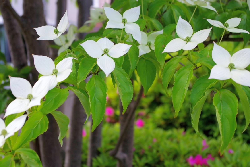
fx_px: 424
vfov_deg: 22.3
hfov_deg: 32.9
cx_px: 121
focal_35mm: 61
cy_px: 89
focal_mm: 37.5
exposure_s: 1/125
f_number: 5
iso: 200
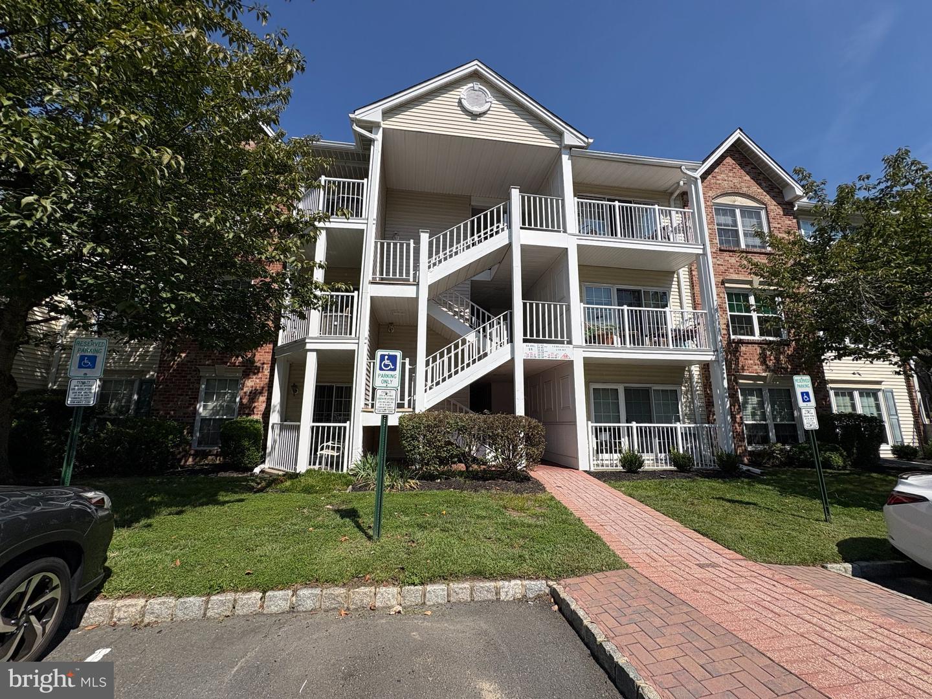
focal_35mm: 14
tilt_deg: +11.7
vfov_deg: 85.7
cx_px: 466
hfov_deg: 102.1
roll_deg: -0.7
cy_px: 350
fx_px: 377
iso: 50
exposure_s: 1/3546
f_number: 2.2
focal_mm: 2.22
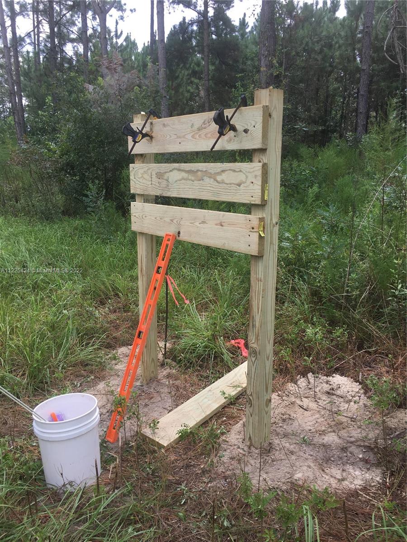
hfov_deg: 48.2
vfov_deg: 61.7
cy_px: 271
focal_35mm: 29
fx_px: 455
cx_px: 204
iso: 25
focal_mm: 4.15
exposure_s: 1/516
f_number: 2.2
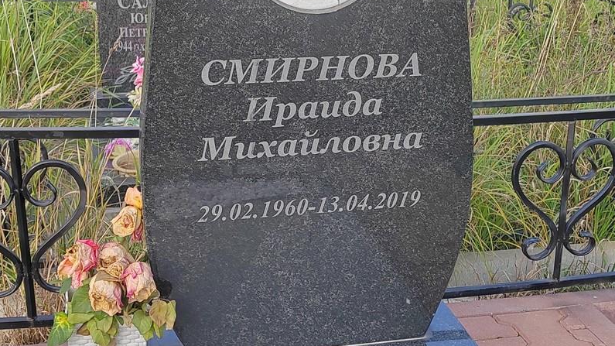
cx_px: 306
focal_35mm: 57
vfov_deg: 21.1
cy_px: 159
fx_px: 929
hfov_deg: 36.6
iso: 100
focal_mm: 5.52
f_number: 1.9
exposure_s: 1/490
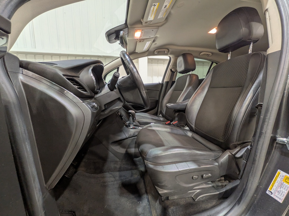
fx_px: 117
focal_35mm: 14
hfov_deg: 102.1
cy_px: 108
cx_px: 144
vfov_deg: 85.7
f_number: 2.2
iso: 96
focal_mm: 1.83
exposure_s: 1/40
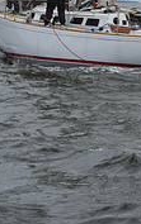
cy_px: -137
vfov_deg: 8.7
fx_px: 1435
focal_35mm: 234
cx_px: 100
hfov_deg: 5.6
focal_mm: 70
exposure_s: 1/800
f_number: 10
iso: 250
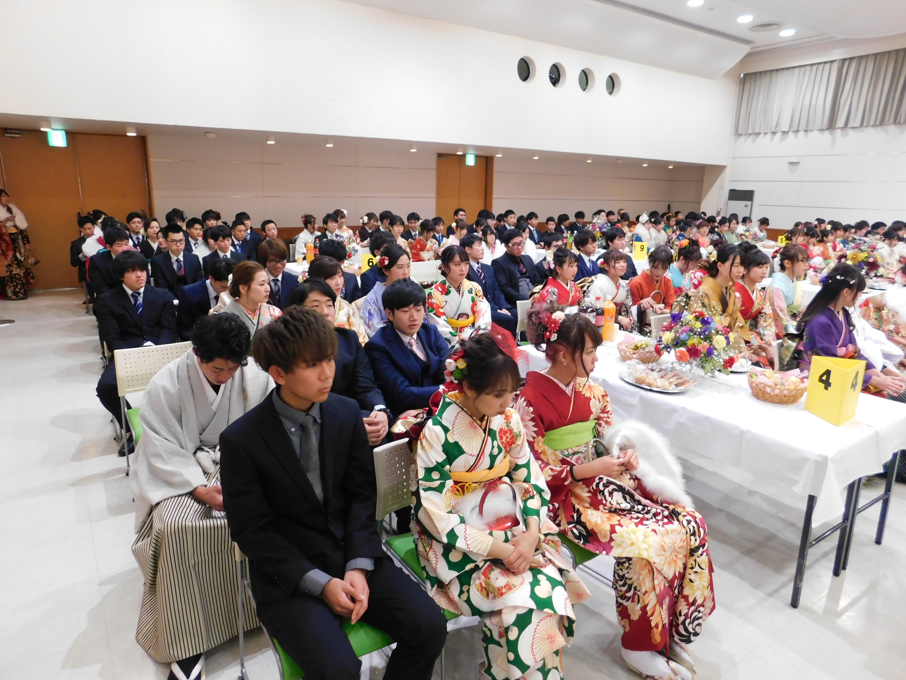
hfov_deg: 73.9
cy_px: 340
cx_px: 453
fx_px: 602
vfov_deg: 58.9
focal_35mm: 23
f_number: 3
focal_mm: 4
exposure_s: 1/30
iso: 250
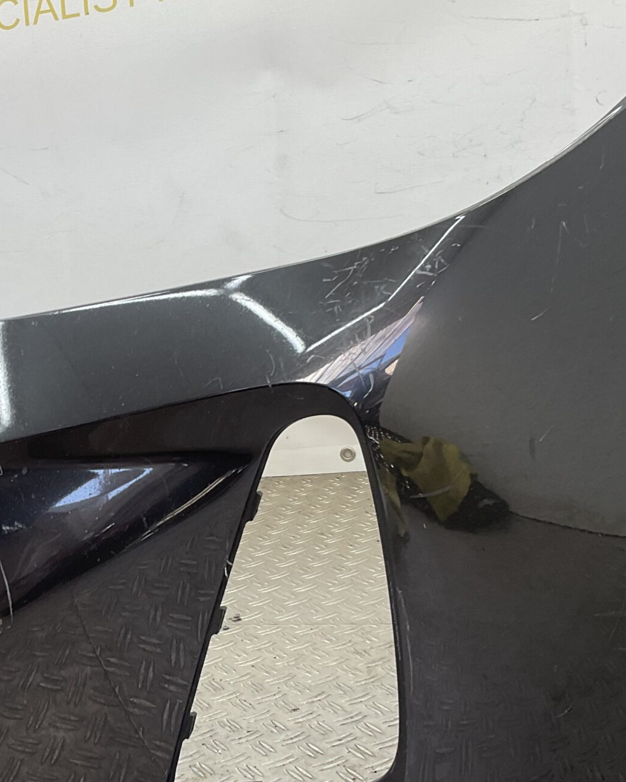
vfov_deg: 33.4
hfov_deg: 26.9
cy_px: 495
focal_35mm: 56
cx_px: 191
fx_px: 1297
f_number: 1.8
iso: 16
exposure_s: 1/100
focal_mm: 3
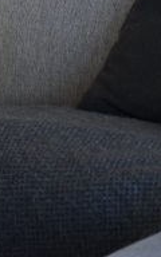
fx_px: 2275
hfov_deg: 4.0
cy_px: -202
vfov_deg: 6.3
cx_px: -25
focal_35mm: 324
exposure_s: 1/80
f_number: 4.5
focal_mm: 48
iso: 320
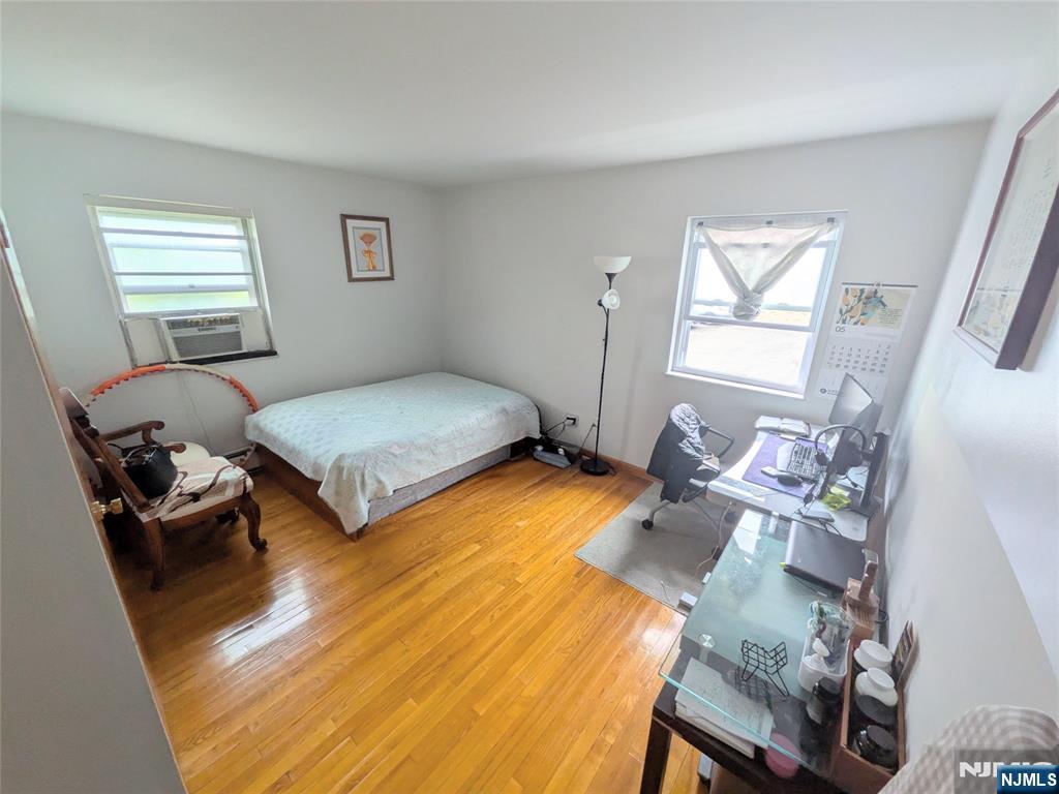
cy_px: 397
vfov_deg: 85.7
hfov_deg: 102.1
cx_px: 530
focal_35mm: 14
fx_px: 428
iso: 57
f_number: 2.2
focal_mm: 1.85
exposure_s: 1/83.2
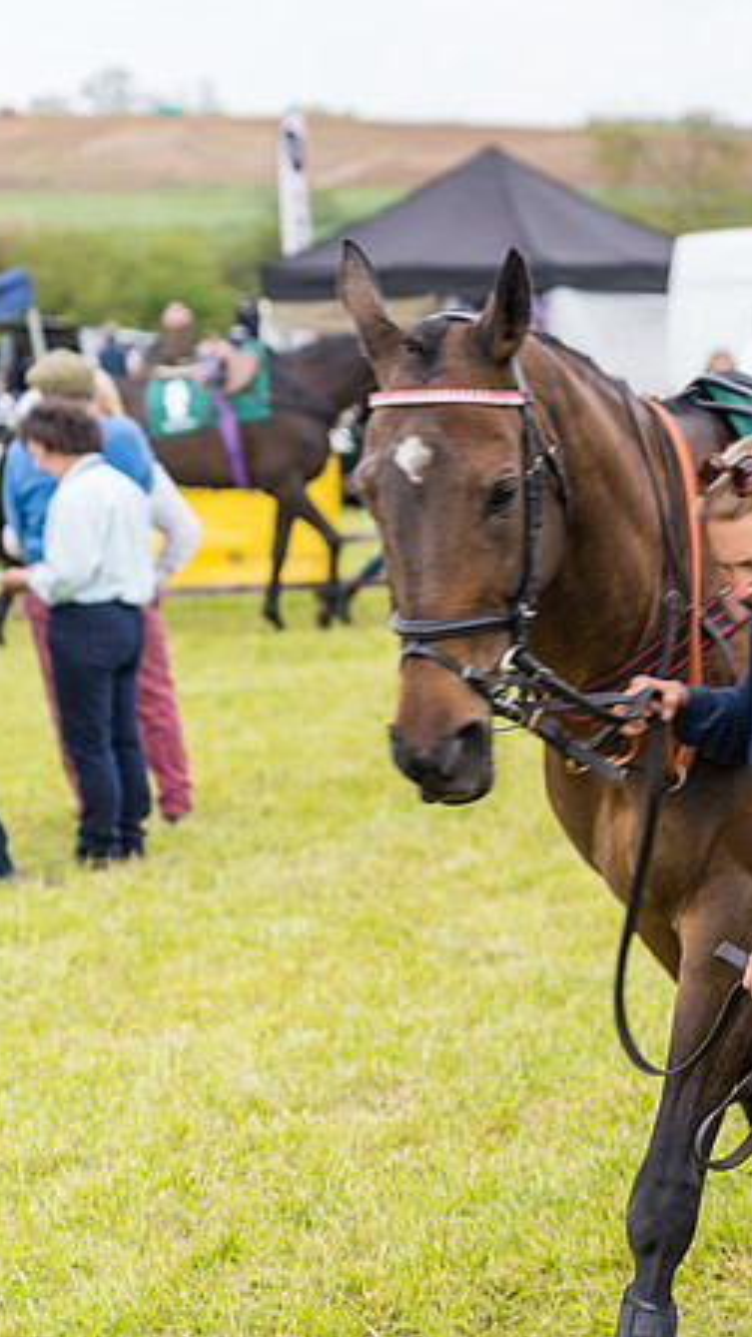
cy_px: 677
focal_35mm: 150
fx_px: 5315
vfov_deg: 14.3
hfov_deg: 8.0
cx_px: 865
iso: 50
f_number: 4
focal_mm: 93
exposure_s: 1/125
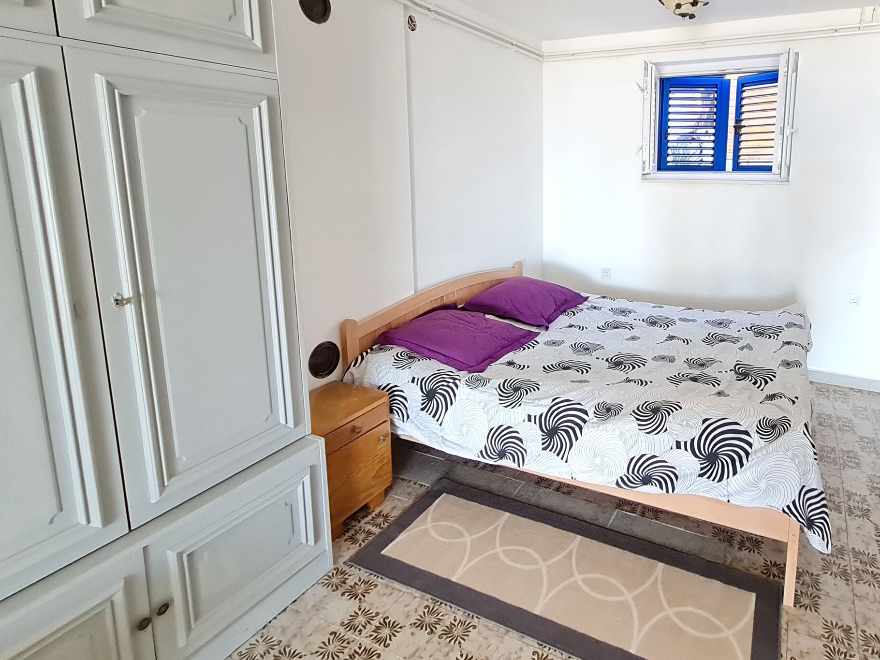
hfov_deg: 79.6
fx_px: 508
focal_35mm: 20
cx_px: 571
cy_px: 252
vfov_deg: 65.1
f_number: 2.2
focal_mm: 1.74
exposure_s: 1/50
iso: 400
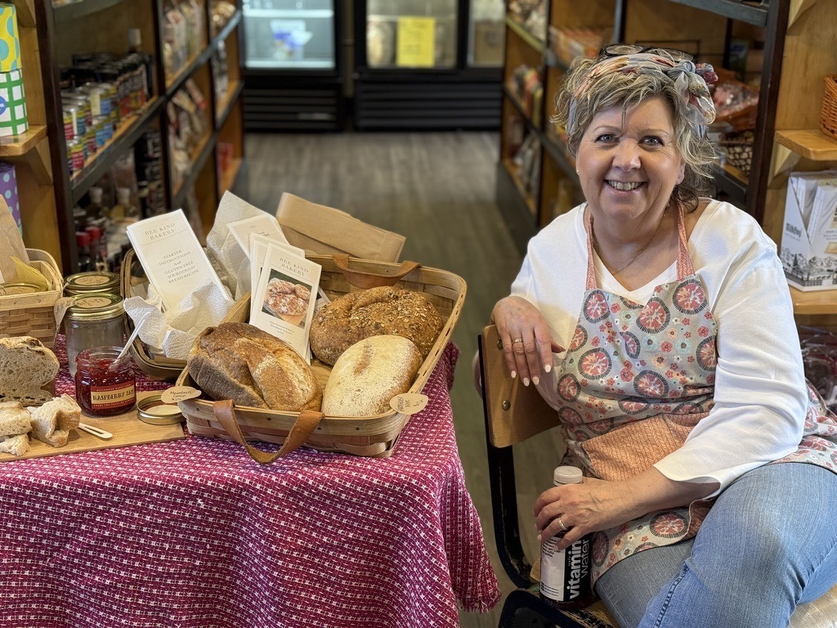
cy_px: 314
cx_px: 418
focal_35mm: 48
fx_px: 1161
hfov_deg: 39.7
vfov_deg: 30.3
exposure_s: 1/120
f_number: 1.78
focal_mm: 6.76
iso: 320
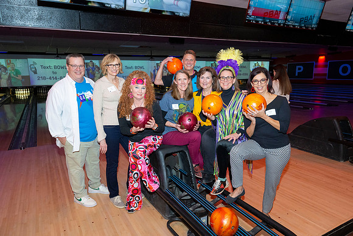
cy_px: 118
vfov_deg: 53.2
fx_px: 235
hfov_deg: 73.7
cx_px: 176
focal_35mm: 24
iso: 2000
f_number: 5.6
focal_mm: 24
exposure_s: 1/100
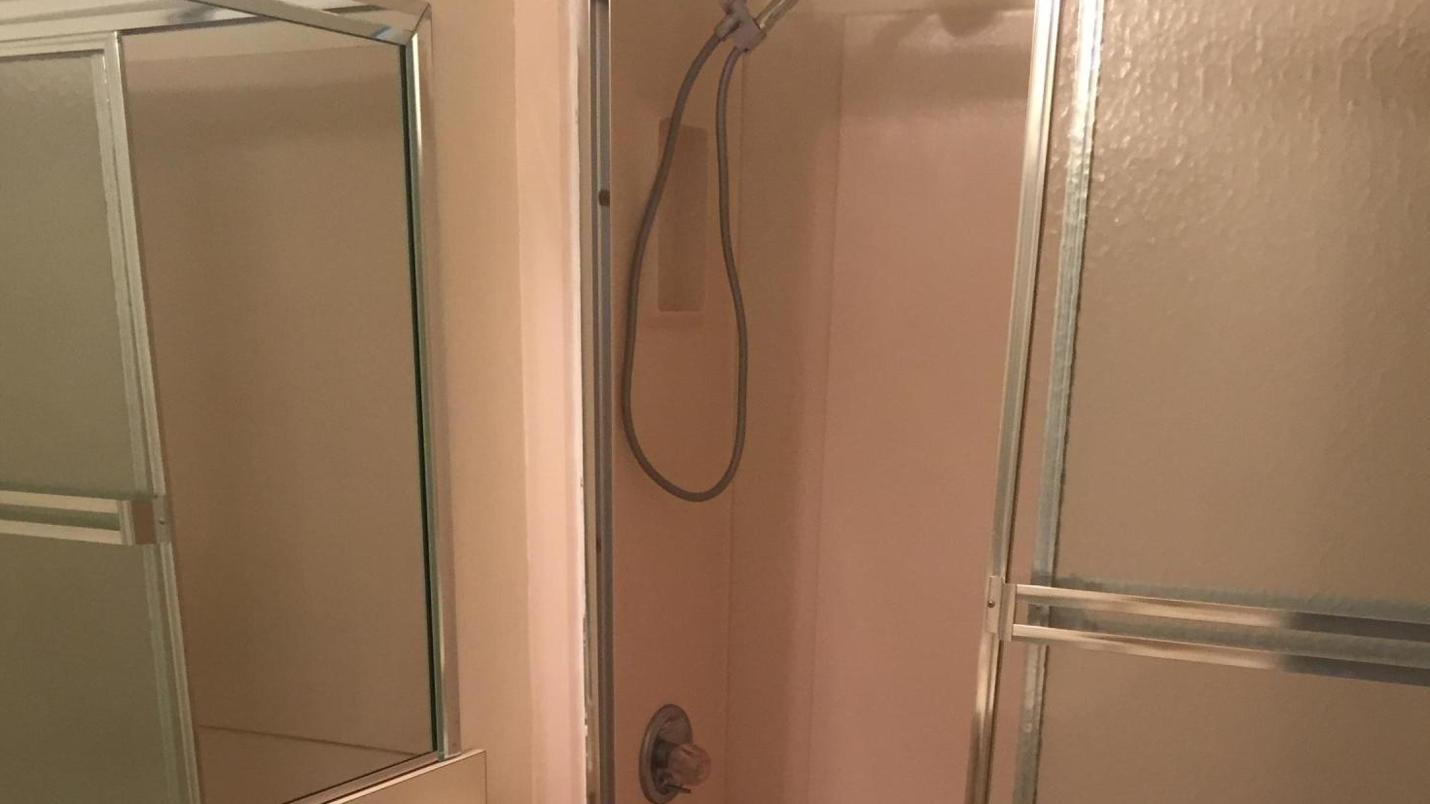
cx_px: 703
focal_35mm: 43
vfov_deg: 25.4
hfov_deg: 47.4
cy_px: 922
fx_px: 1631
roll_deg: -0.9
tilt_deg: -19.0
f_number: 2.2
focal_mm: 4.15
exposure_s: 1/30
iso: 80
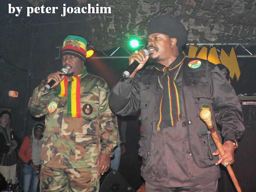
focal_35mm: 35
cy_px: 96
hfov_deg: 52.6
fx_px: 259
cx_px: 128
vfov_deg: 40.7
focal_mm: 6
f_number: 2.8
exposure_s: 1/60
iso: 400
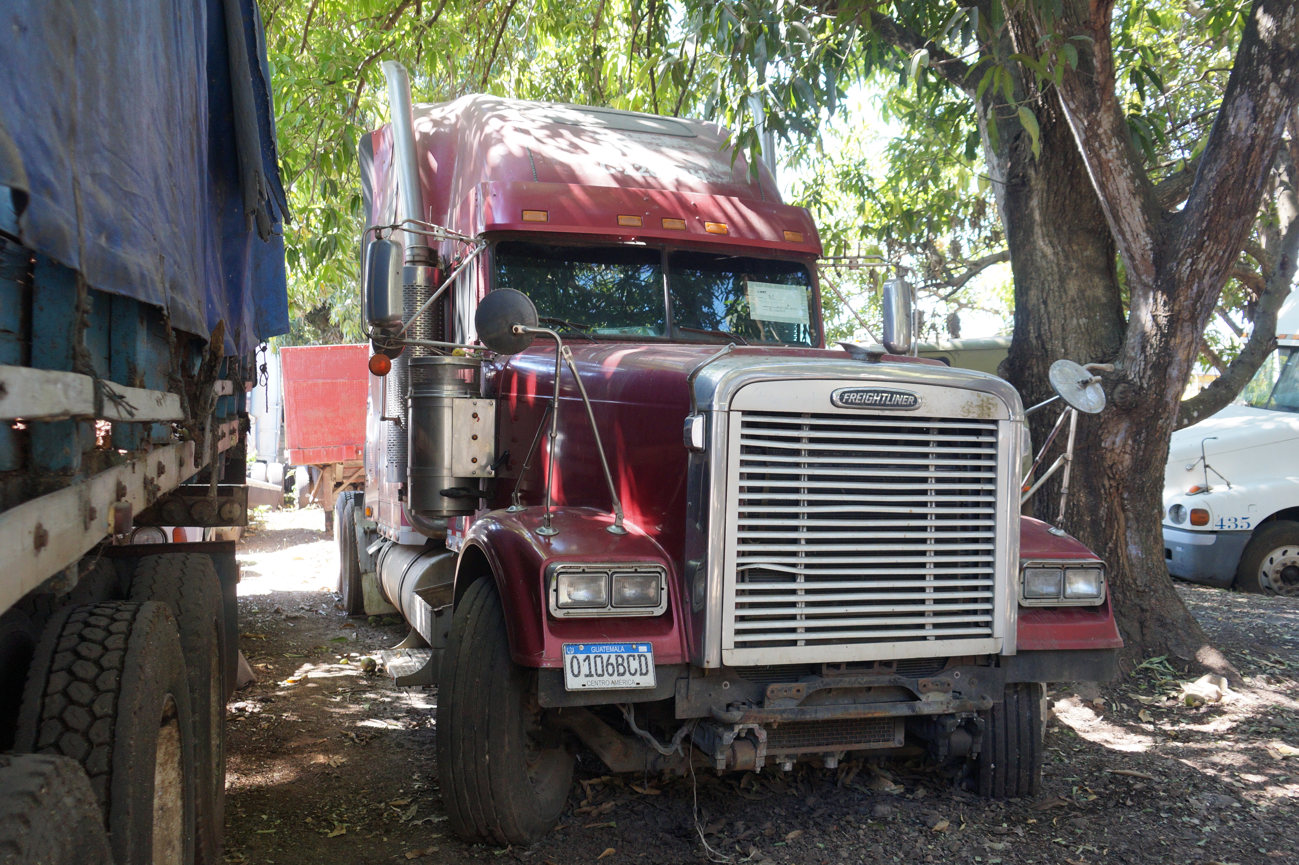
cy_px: 432
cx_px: 650
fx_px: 1136
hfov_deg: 59.5
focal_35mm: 32
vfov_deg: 41.7
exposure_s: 1/125
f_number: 4.5
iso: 400
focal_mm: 21
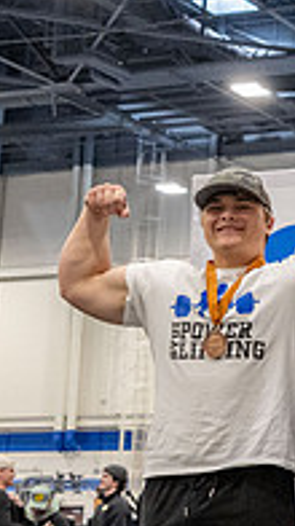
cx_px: 665
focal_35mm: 99
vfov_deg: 21.5
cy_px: 326
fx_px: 1379
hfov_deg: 10.7
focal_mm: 24
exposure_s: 1/160
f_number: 3.2
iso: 1000
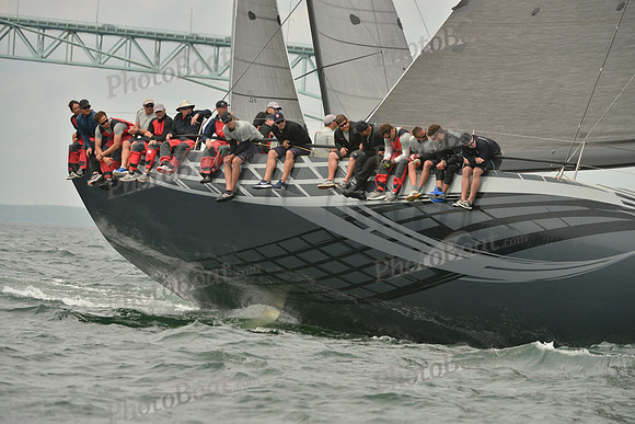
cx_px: 318
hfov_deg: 9.4
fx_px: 3881
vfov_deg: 6.2
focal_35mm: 220
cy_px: 212
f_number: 6.3
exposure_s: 1/1000
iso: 280
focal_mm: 220
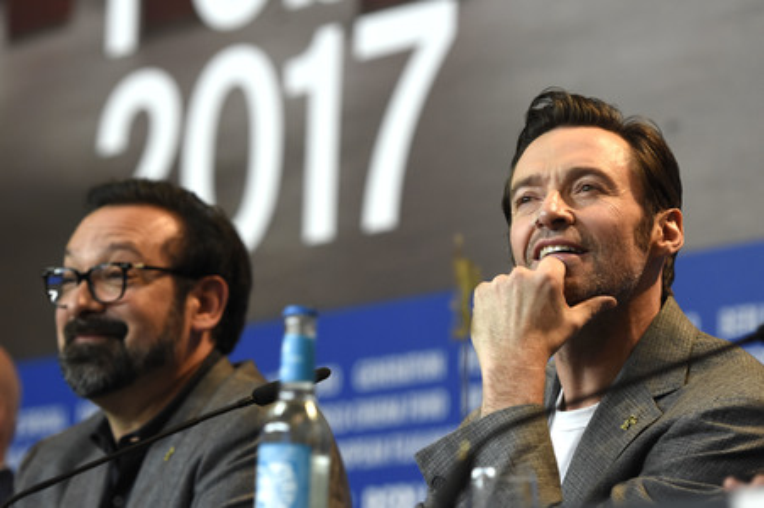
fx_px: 4135
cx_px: 382
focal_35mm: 195
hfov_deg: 10.6
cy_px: 254
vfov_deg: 7.0
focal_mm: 130
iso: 1250
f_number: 3.2
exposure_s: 1/500
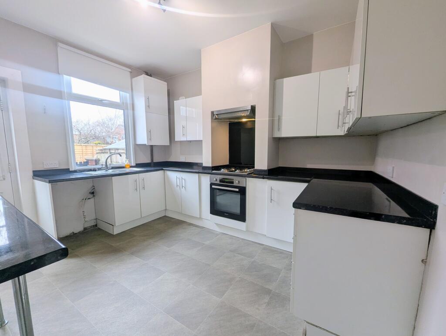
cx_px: 223
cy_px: 168
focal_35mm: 13
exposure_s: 1/52.9
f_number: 2.2
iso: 56
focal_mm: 1.95
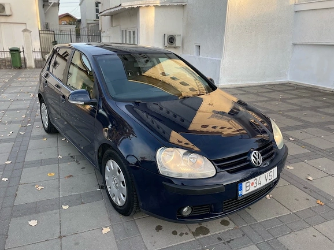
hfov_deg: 65.3
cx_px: 162
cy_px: 125
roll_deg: -1.5
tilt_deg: -17.2
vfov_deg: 51.3
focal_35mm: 27
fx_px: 260
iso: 50
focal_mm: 4.2
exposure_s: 1/347
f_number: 1.6
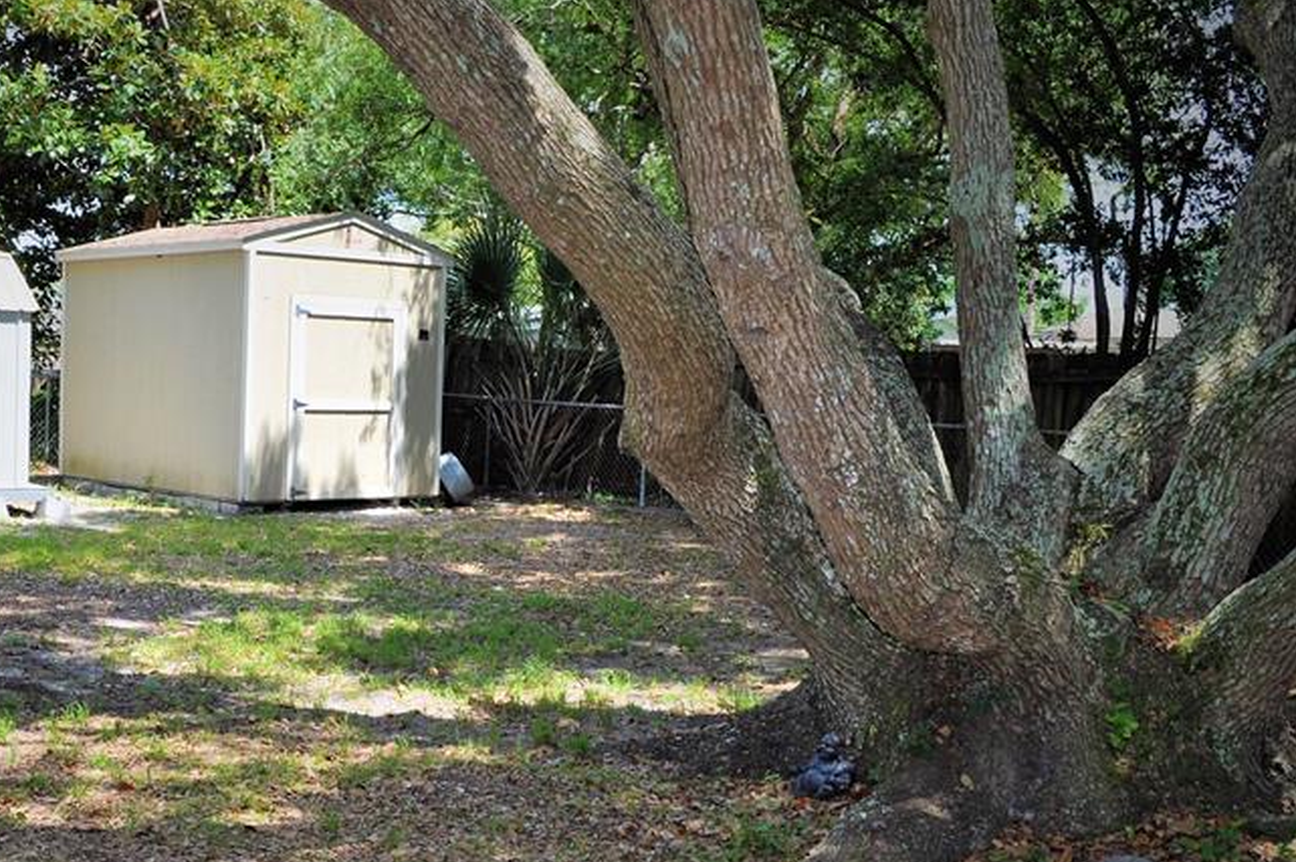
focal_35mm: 43
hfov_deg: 44.5
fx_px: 1547
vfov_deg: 31.1
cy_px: 515
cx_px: 393
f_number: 6.3
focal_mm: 18
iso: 200
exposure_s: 1/200
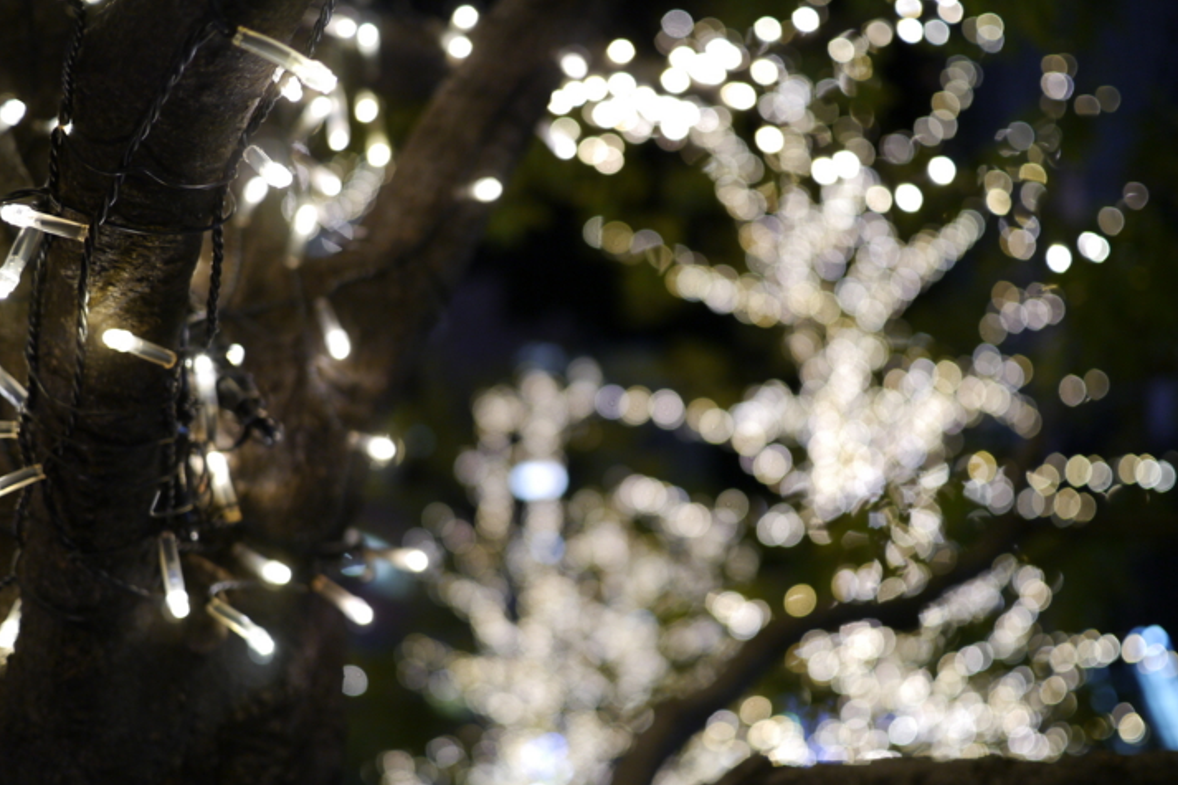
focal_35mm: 42
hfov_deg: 46.4
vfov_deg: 31.8
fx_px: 1374
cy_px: 443
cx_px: 590
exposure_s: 1/60
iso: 400
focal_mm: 20
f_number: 1.7
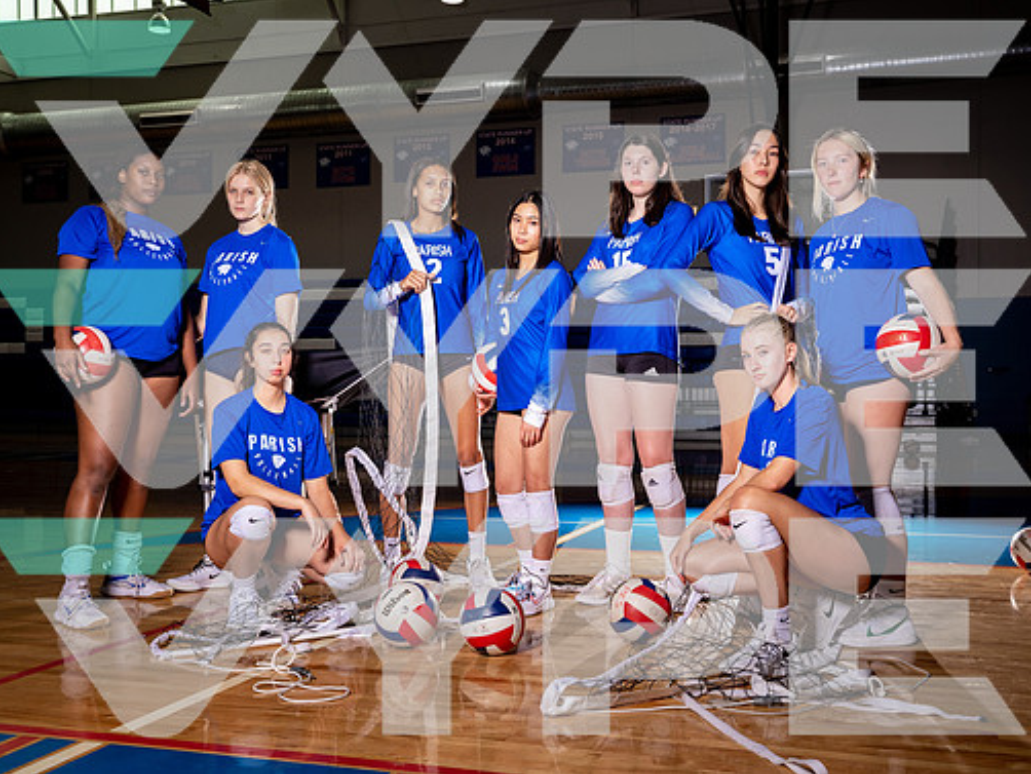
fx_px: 1192
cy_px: 379
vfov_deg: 36.0
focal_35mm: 40
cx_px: 509
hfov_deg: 46.8
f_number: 8
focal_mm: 36
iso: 400
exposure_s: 1/250
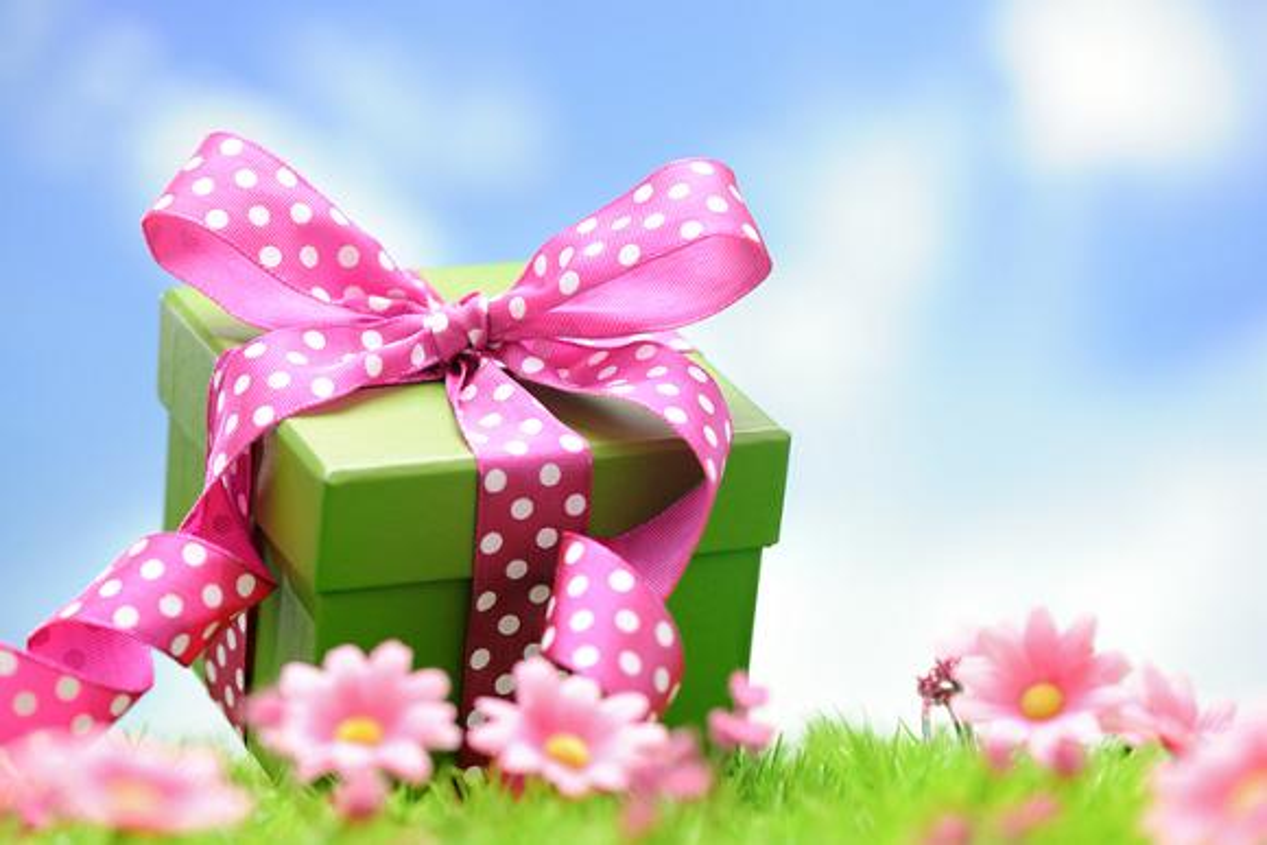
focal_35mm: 105
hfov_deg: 19.5
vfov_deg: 13.0
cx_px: 634
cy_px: 422
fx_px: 3696
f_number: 4.5
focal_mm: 105
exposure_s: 1/3
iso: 100
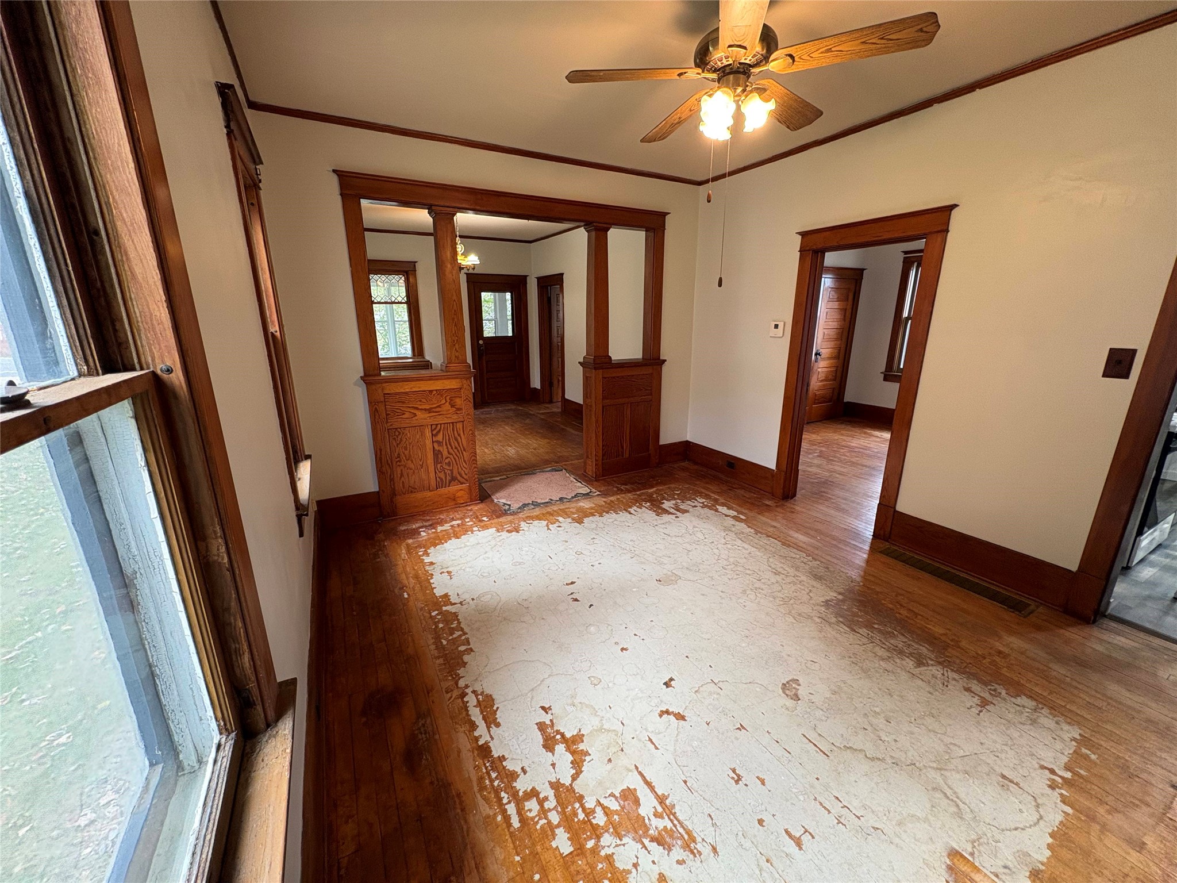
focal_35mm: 14
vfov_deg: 85.7
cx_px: 588
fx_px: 476
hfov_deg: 102.1
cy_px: 442
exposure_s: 1/60
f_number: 2.2
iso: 200
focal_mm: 2.22
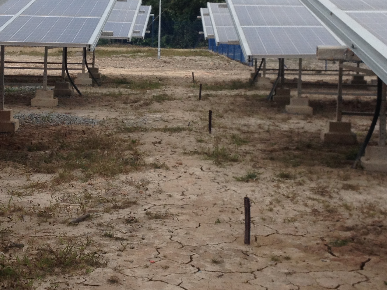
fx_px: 961
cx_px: 174
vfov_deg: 17.1
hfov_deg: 22.7
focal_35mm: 86
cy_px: 76
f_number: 2.4
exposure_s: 1/1972
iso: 50
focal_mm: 4.28
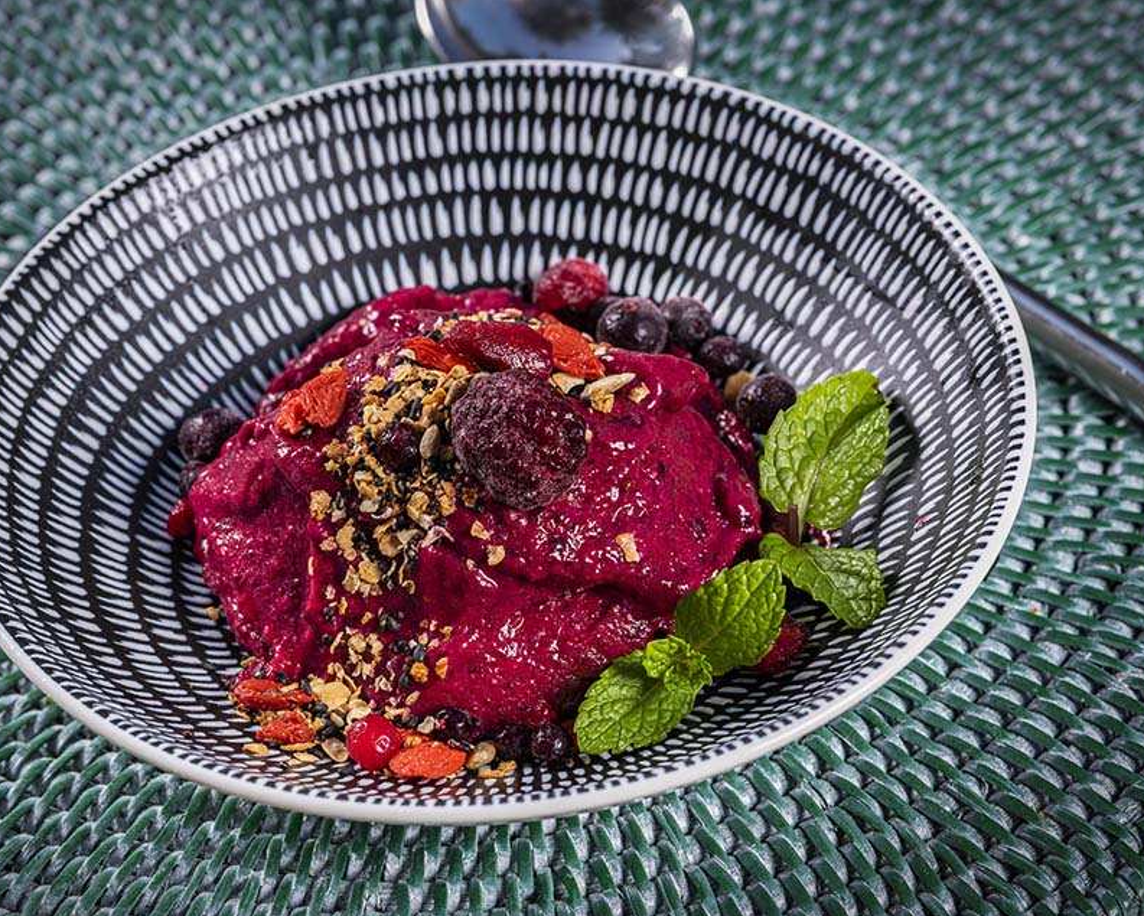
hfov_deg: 11.0
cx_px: 515
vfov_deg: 8.8
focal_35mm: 176
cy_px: 459
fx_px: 5961
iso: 400
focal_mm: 155
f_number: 10
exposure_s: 1/250
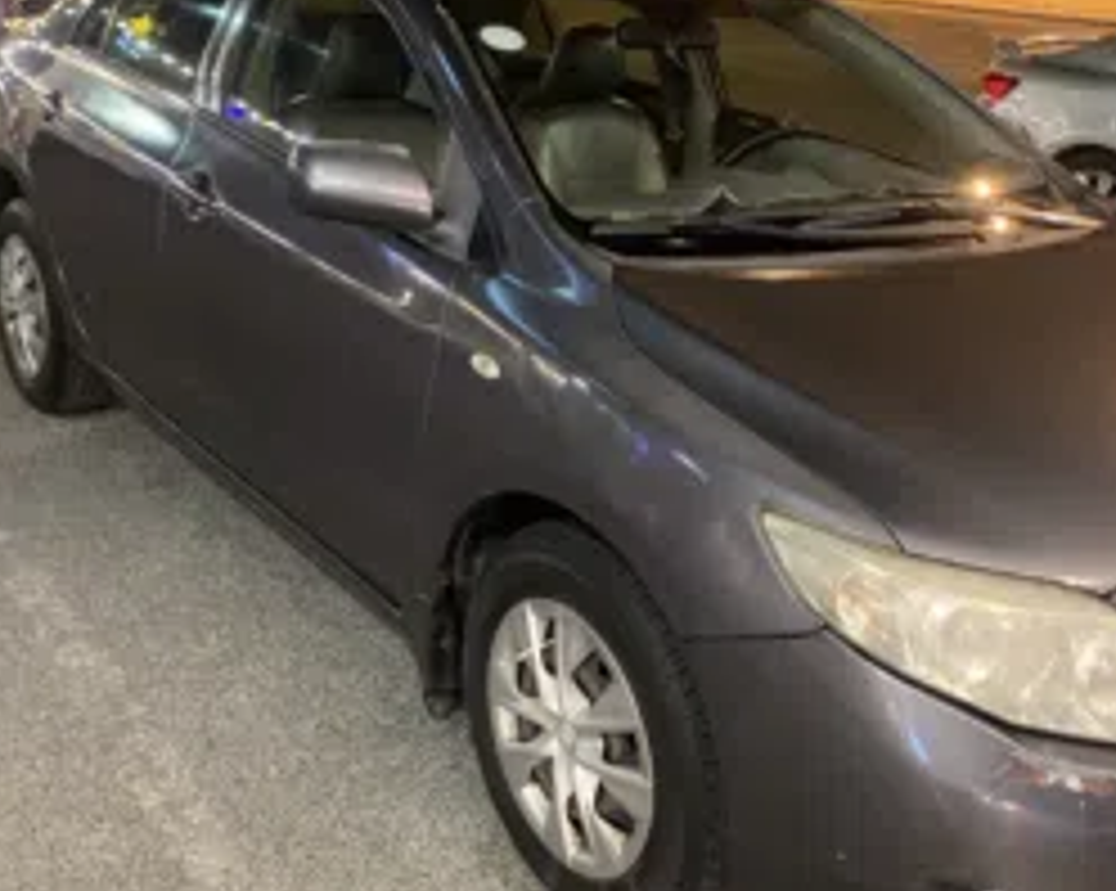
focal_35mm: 41
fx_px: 1353
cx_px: 603
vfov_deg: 36.3
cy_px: 342
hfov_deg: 44.8
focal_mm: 4.25
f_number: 1.8
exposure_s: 1/25
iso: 500
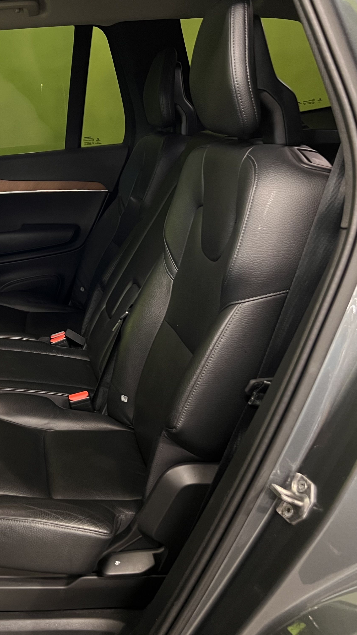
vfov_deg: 52.8
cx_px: 24
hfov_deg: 29.7
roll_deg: +4.1
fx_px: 639
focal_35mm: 38
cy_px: 316
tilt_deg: -19.2
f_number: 1.5
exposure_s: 1/33
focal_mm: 5.7
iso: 500
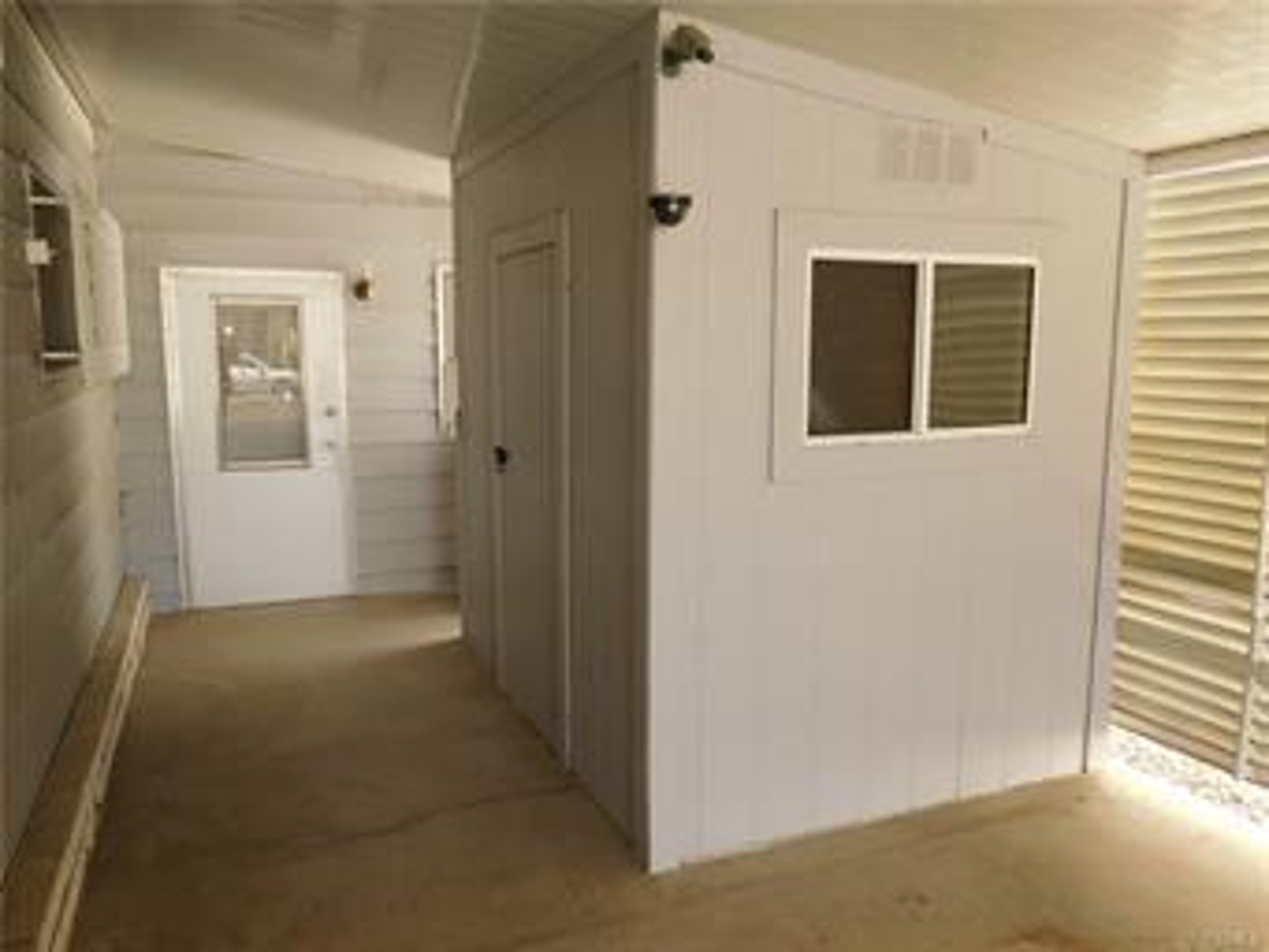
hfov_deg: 69.4
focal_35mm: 25
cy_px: 476
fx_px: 917
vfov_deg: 54.9
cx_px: 634
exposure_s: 1/50
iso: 125
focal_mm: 4.5
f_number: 3.4
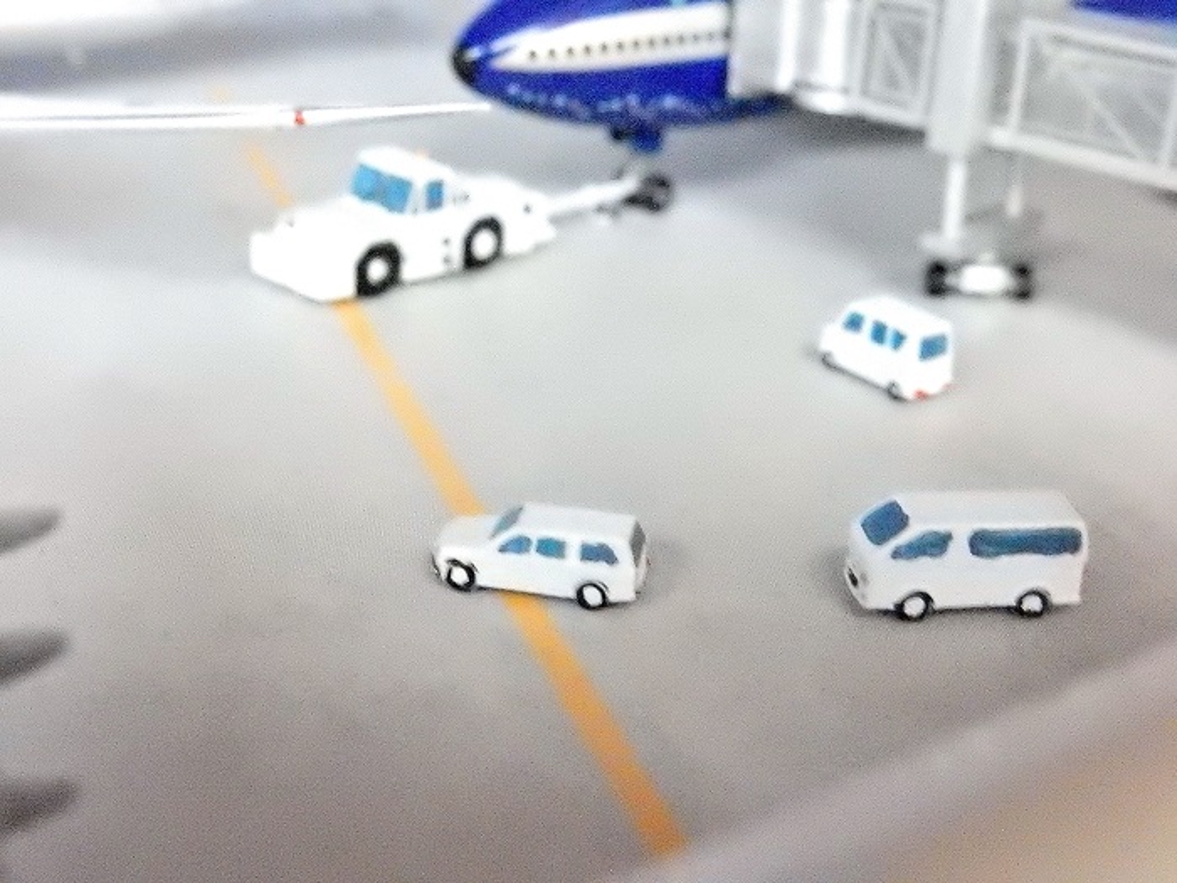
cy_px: 442
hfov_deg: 32.2
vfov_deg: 24.4
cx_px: 588
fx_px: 2040
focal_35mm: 60
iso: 6400
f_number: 4.5
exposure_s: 1/6
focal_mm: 10.7
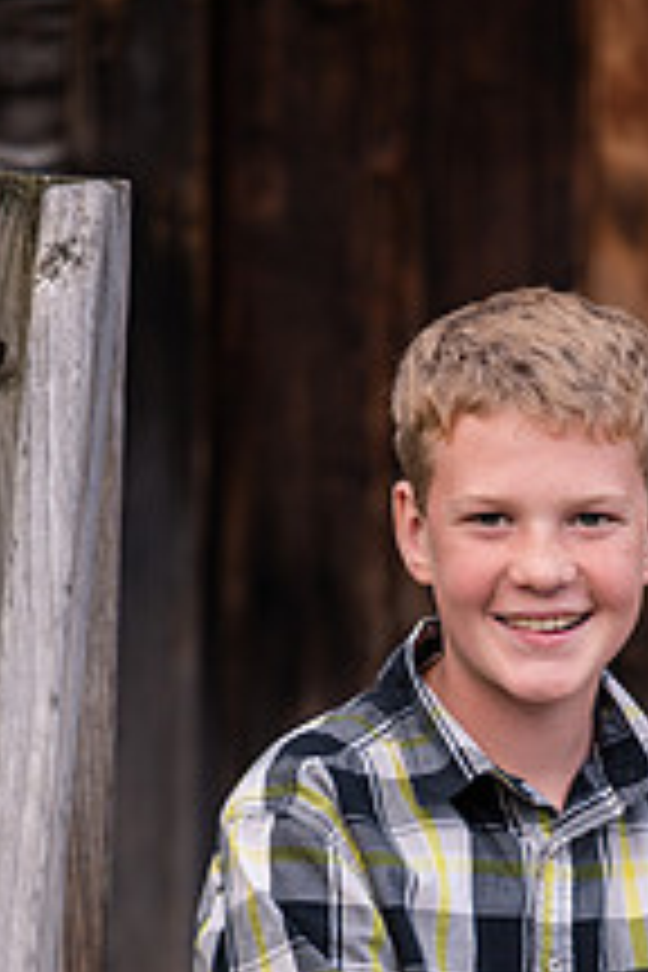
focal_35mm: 365
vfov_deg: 5.6
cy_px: 842
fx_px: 9854
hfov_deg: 3.8
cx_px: 616
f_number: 2.8
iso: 160
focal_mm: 175
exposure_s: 1/400
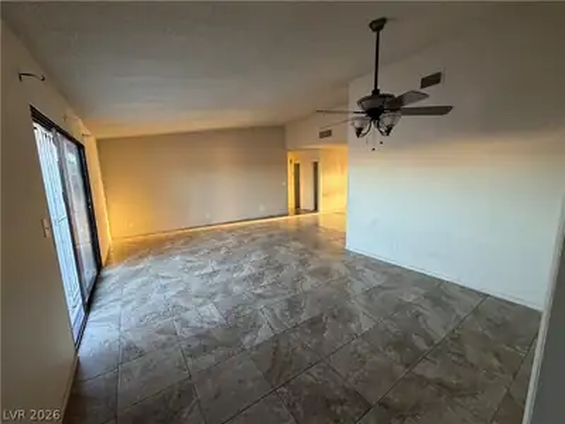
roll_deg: +2.0
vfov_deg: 85.7
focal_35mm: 14
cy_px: 212
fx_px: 229
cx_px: 282
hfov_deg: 102.1
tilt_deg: -9.7
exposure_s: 1/95
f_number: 2.2
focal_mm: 2.22
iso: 320
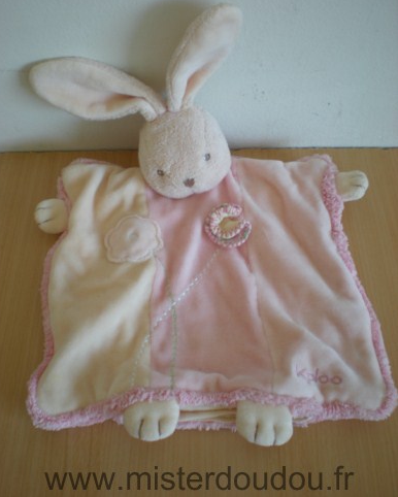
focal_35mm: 40
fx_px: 589
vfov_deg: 45.7
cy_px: 231
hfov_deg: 37.4
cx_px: 198
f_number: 3.1
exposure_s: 1/15.5
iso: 64
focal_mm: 6.3
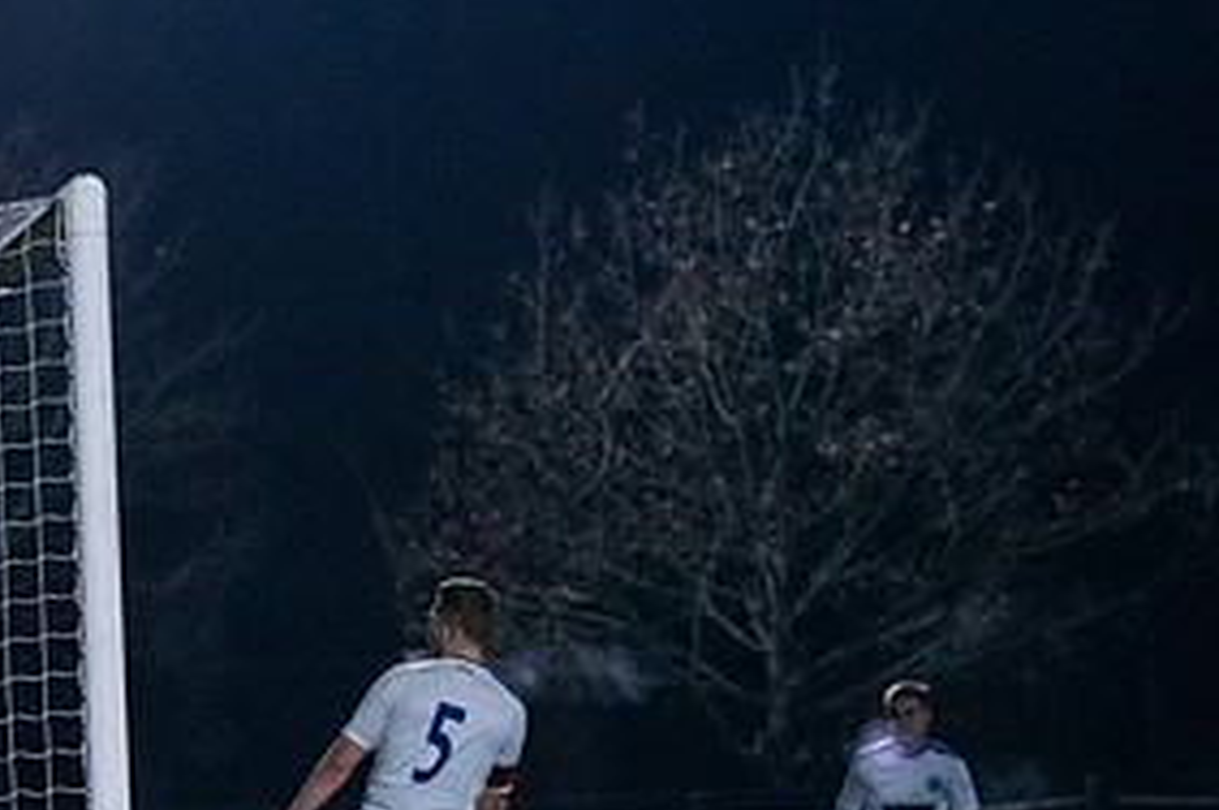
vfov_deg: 4.9
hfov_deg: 7.4
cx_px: 439
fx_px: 9369
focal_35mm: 277
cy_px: 588
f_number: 5
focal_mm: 135
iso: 5000
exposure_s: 1/800
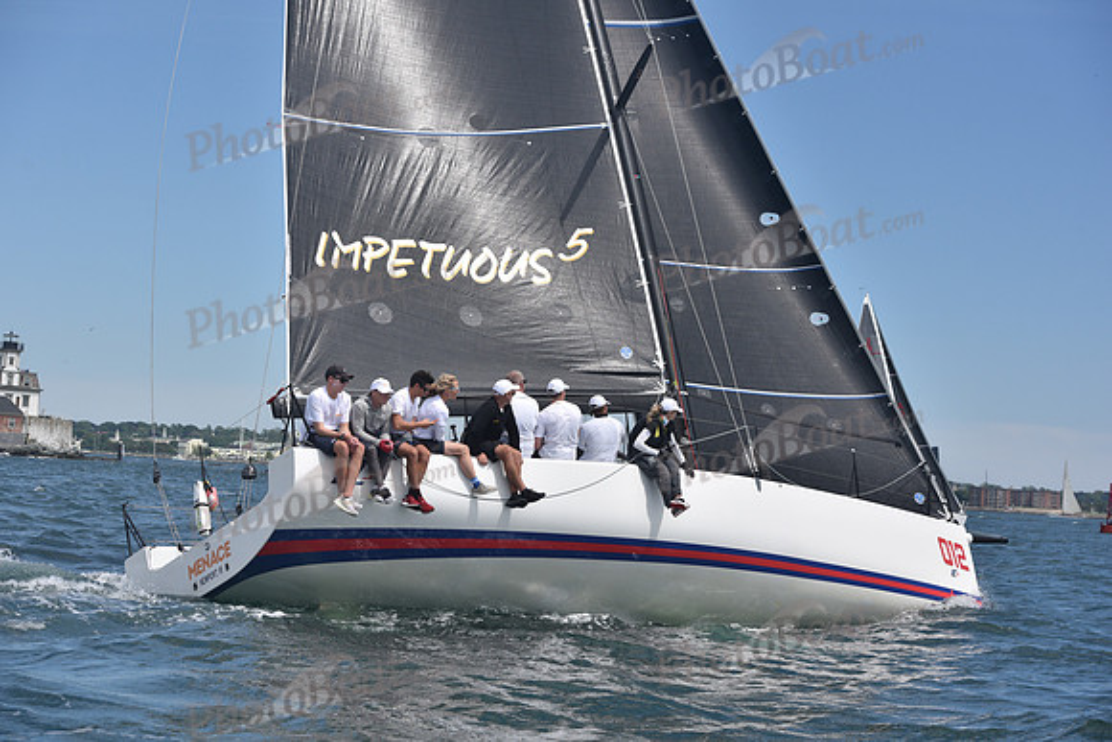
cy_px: 371
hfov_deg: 28.8
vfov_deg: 19.5
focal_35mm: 70
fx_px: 2163
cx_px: 556
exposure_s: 1/800
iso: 320
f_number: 7.1
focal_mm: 70
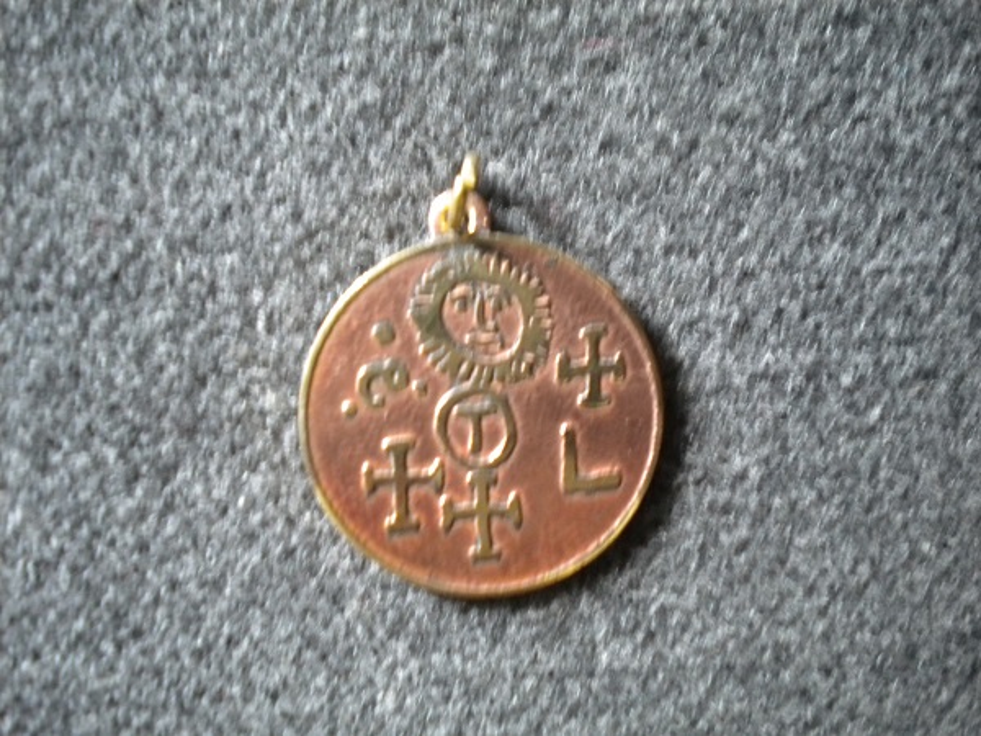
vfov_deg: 35.1
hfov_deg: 45.8
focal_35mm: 41
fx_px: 1162
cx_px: 490
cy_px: 368
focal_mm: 7.4
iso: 400
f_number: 3.5
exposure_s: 1/15.2
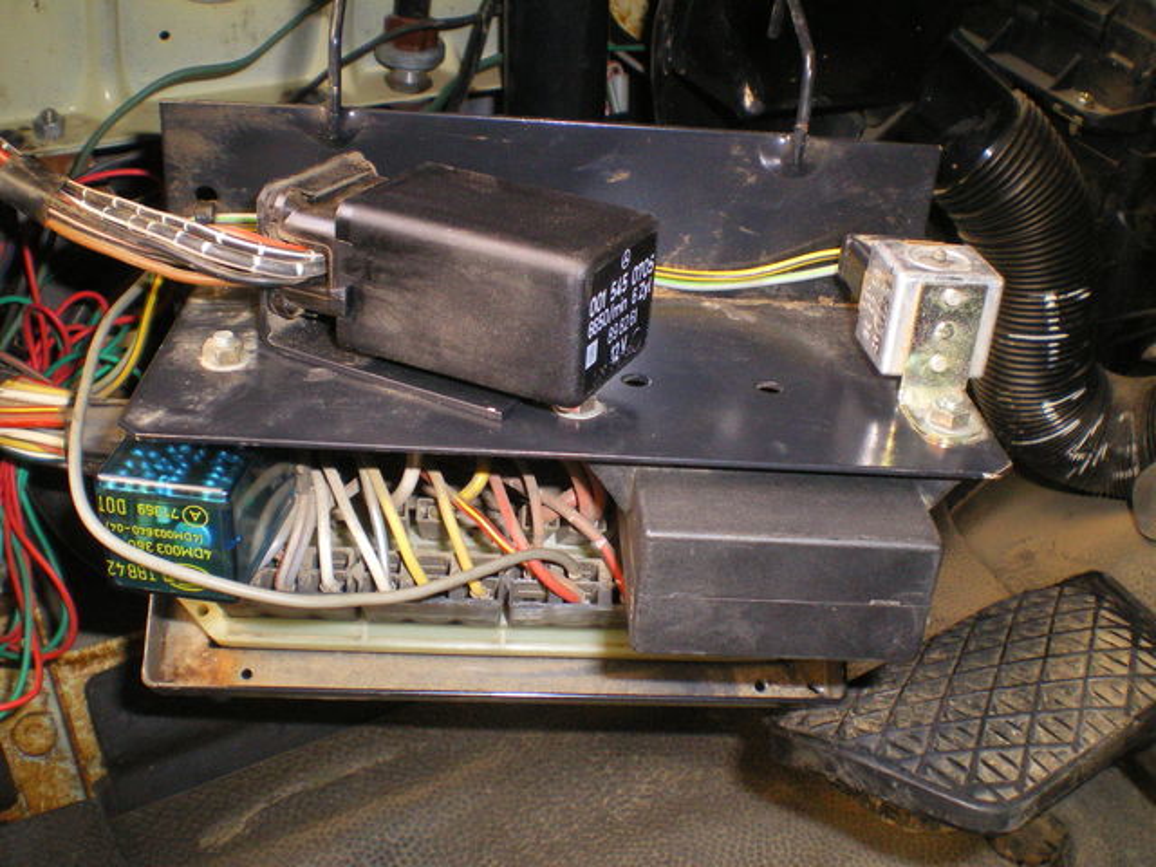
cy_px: 434
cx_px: 578
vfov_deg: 37.7
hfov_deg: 49.0
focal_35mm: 38
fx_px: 1269
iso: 400
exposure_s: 1/50
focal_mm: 6.3
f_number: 4.6
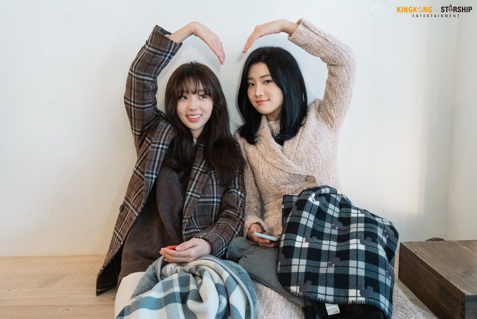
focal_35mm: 32
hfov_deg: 58.7
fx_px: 424
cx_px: 238
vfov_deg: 41.1
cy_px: 160
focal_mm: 32
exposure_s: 1/125
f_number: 4
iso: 6400
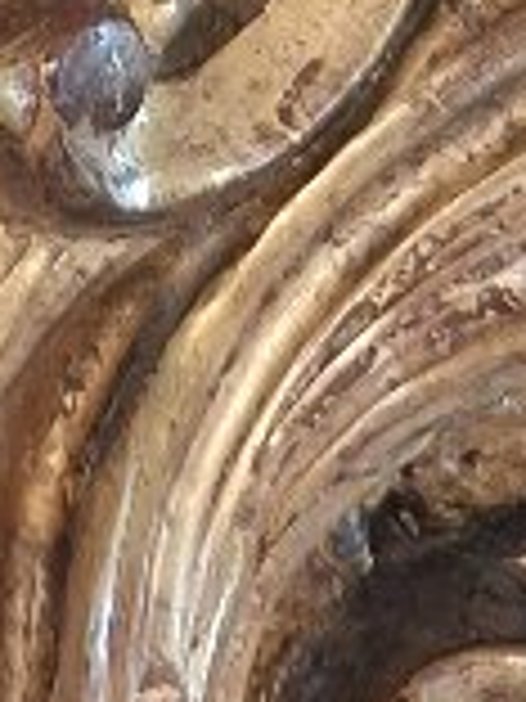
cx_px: -575
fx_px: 4214
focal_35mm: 208
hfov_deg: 6.9
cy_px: -1062
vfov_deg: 8.6
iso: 500
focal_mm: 4
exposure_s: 1/50
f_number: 1.8
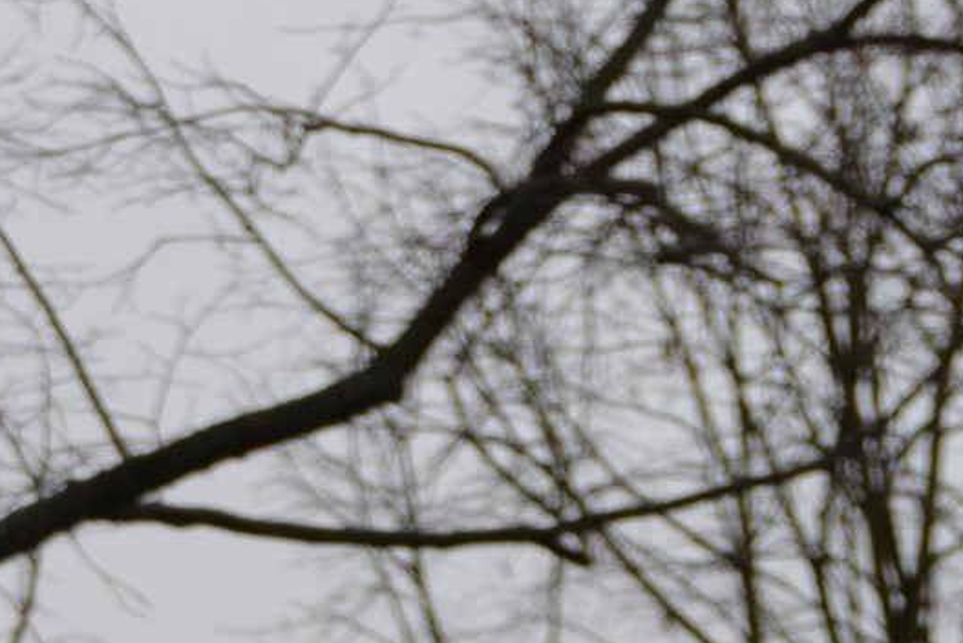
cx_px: -1014
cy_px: 77
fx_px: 6664
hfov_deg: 7.9
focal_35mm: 249
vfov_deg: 5.5
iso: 100
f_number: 5.6
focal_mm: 38
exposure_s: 1/125
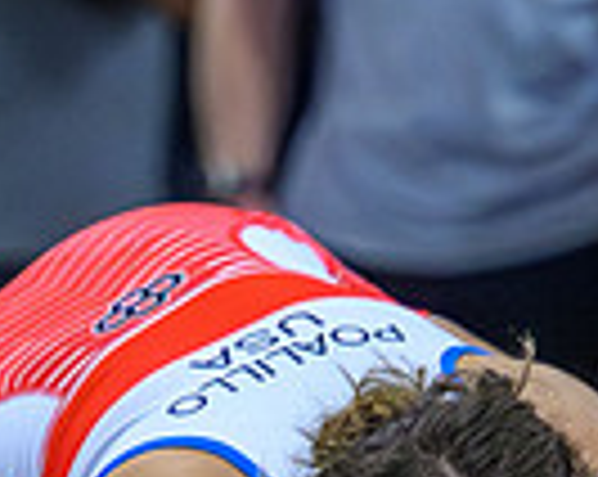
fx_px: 16754
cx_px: 203
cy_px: 1267
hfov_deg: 2.0
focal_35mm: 948
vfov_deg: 1.6
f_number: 2.8
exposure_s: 1/800
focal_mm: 135
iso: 12800
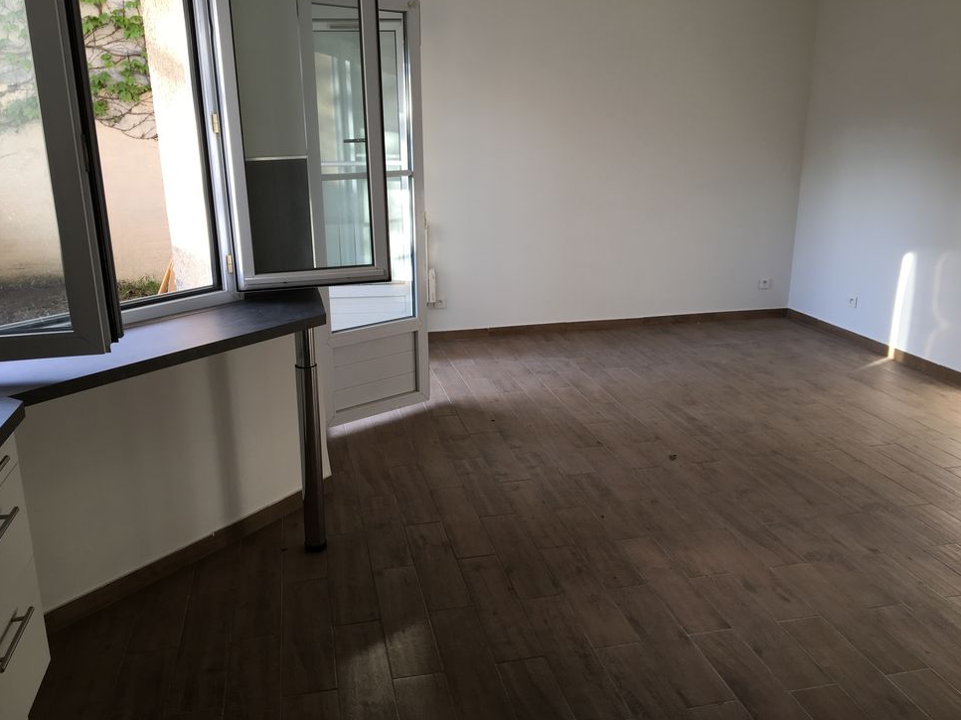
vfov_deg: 46.8
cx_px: 483
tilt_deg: -16.2
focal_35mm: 30
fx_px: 833
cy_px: 362
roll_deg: +1.3
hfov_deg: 60.0
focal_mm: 4.15
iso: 25
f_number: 2.2
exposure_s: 1/100
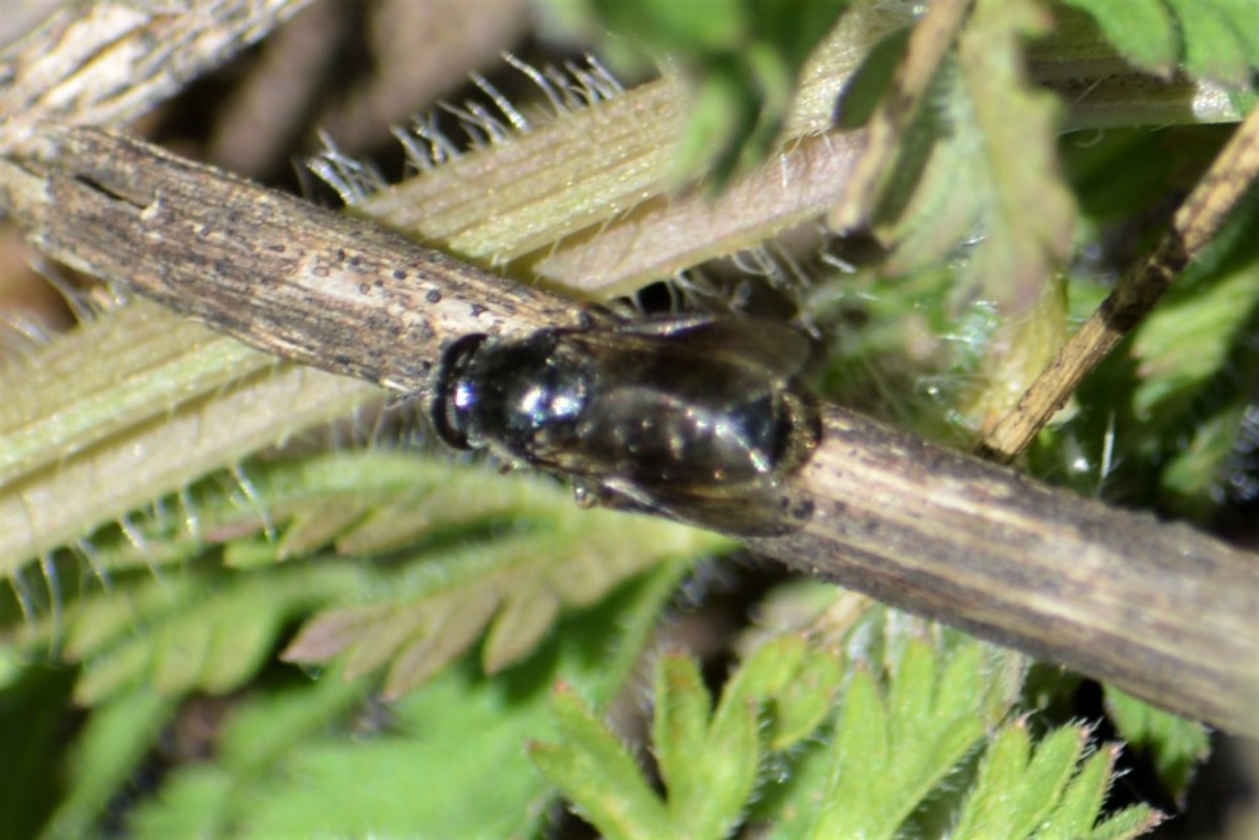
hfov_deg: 5.3
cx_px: 630
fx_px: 13642
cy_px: 420
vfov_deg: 3.5
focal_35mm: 390
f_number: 8
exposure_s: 1/200
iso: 100
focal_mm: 260
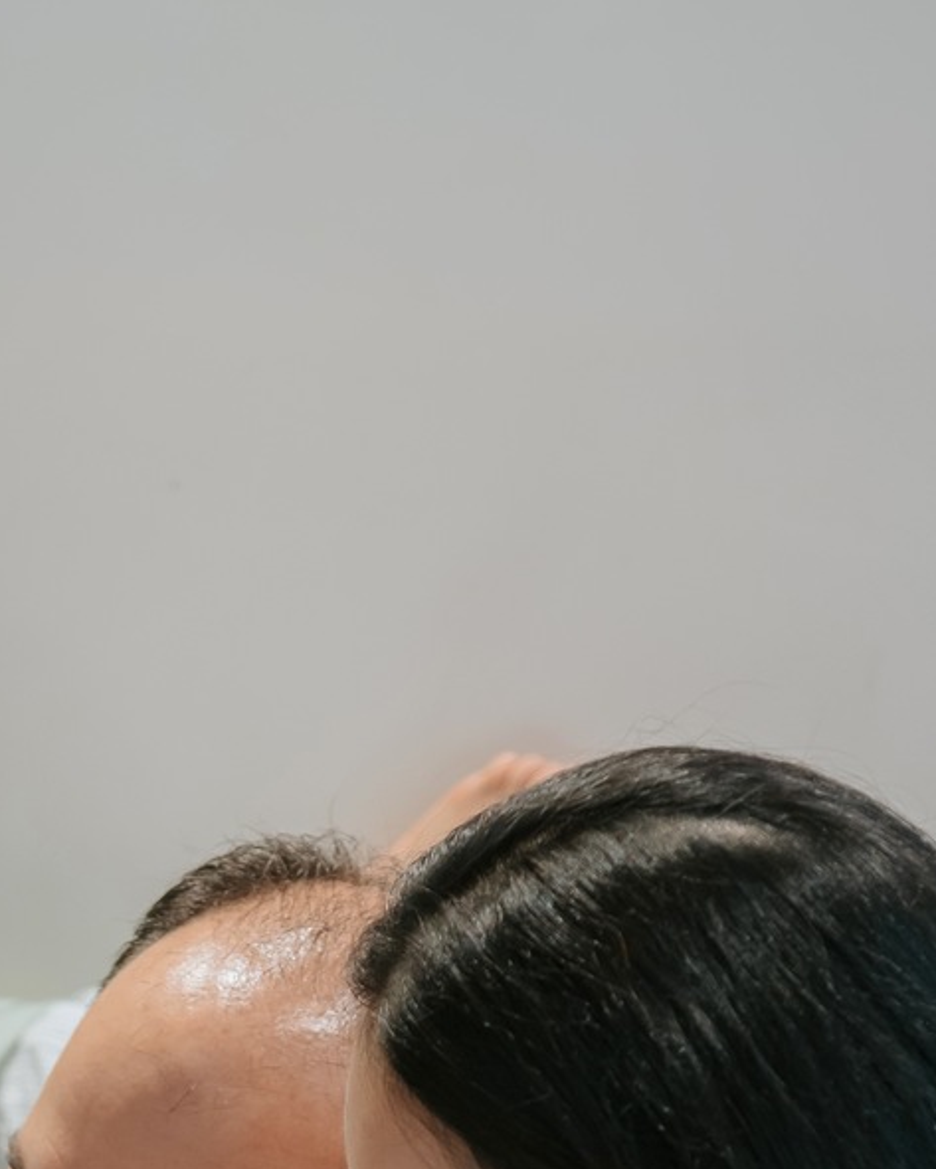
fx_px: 3462
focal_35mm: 100
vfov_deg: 17.4
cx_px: -71
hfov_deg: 15.0
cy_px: 1725
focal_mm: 35
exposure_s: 1/125
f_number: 3.2
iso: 1000
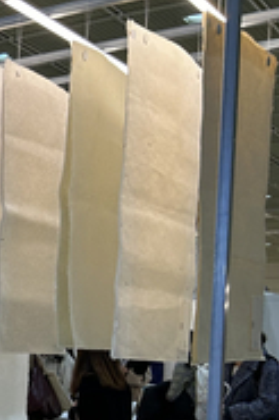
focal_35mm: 82
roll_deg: -1.0
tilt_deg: -1.6
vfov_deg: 24.2
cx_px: -320
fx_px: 955
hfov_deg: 13.6
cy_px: 368
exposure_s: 1/120
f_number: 1.5
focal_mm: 5.7
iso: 32
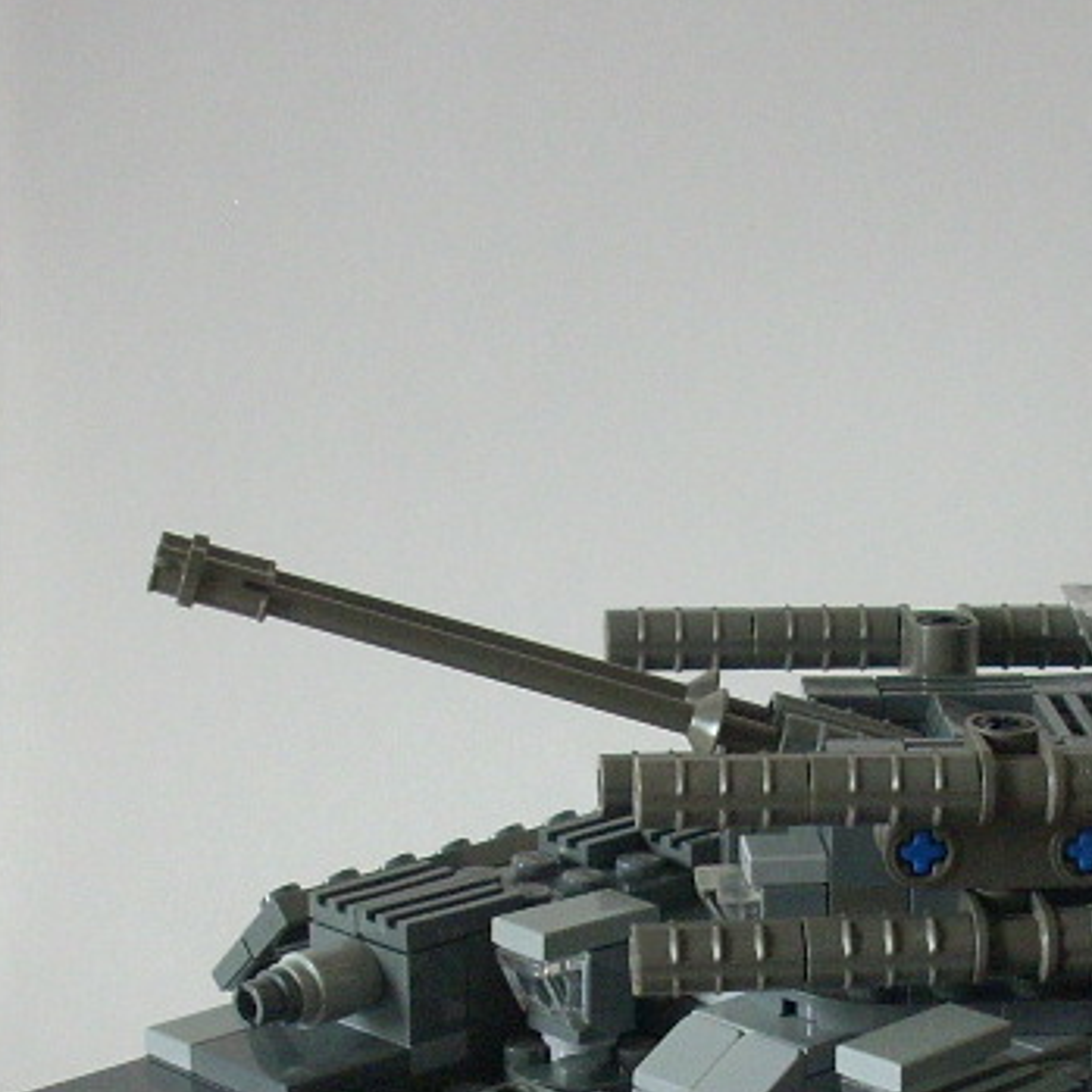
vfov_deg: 17.9
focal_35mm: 96
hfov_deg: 18.0
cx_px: 767
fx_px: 3426
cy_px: 926
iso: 200
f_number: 2.8
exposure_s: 1/28.7
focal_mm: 6.2
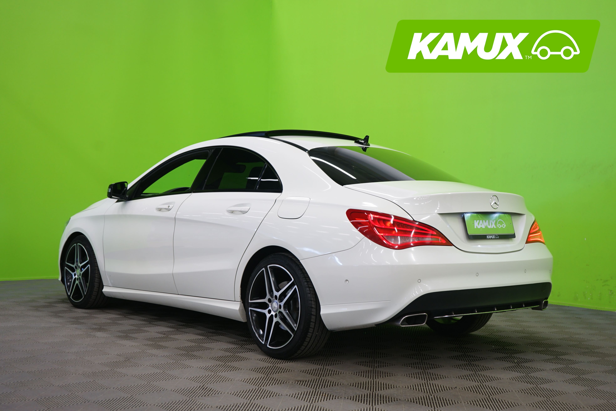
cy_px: 206
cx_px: 308
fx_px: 753
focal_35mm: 44
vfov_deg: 30.5
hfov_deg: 44.5
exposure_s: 1/10
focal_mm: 44
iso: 400
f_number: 4.5
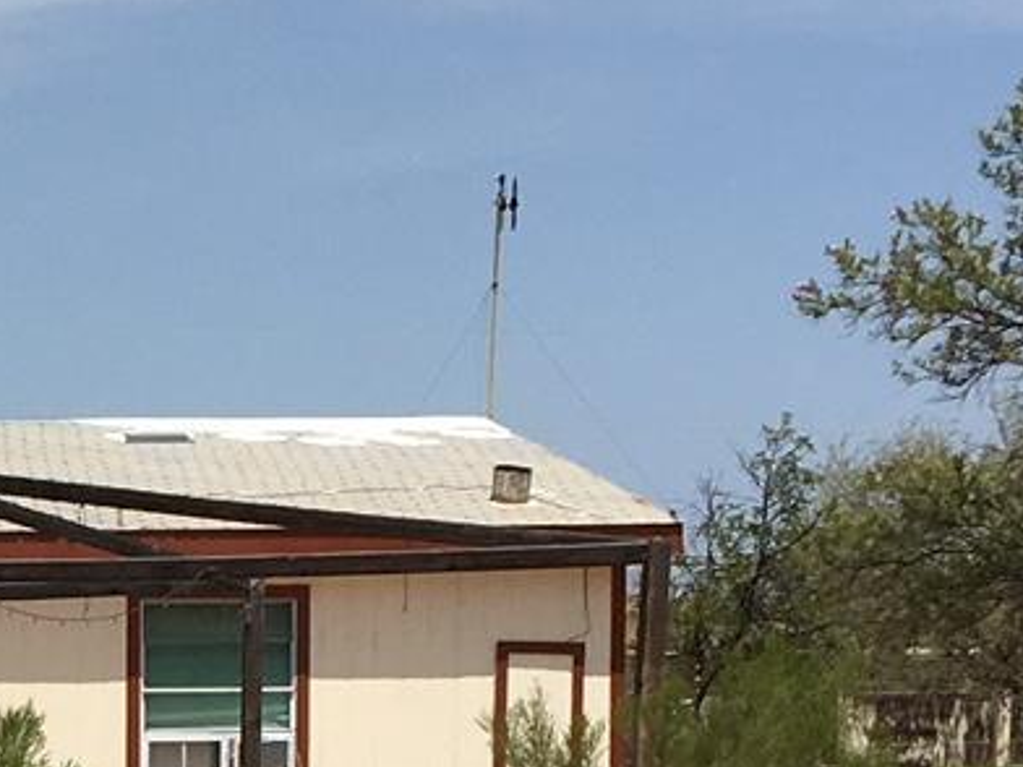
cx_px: -600
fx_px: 4403
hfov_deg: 12.5
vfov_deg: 9.8
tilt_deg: -3.5
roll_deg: +0.1
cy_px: 955
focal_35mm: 149
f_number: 2.2
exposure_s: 1/3344
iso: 25
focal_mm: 4.15
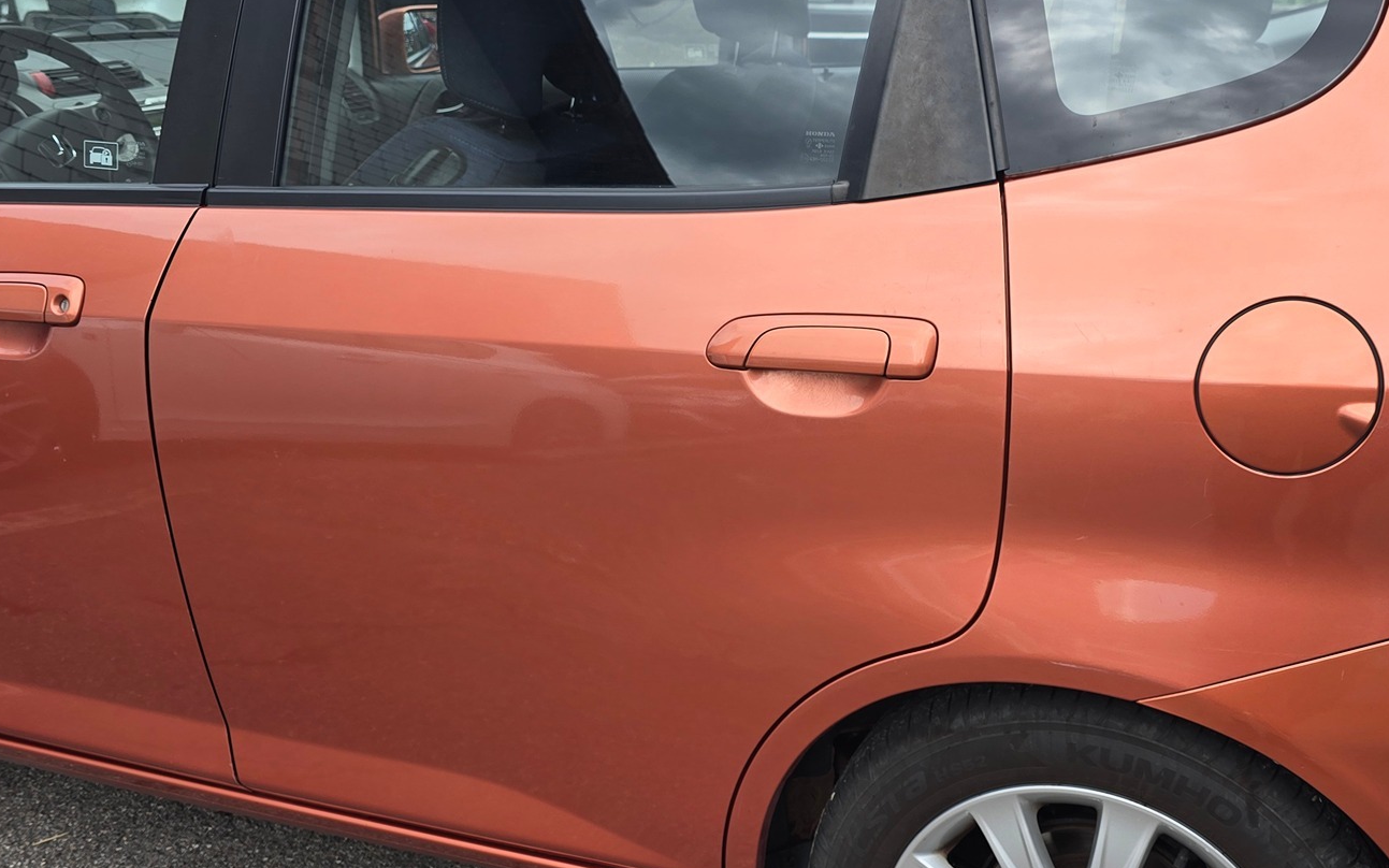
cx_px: 850
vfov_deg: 33.5
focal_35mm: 38
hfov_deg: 51.1
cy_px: 507
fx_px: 1438
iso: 12
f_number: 1.7
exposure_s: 1/390
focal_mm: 6.3
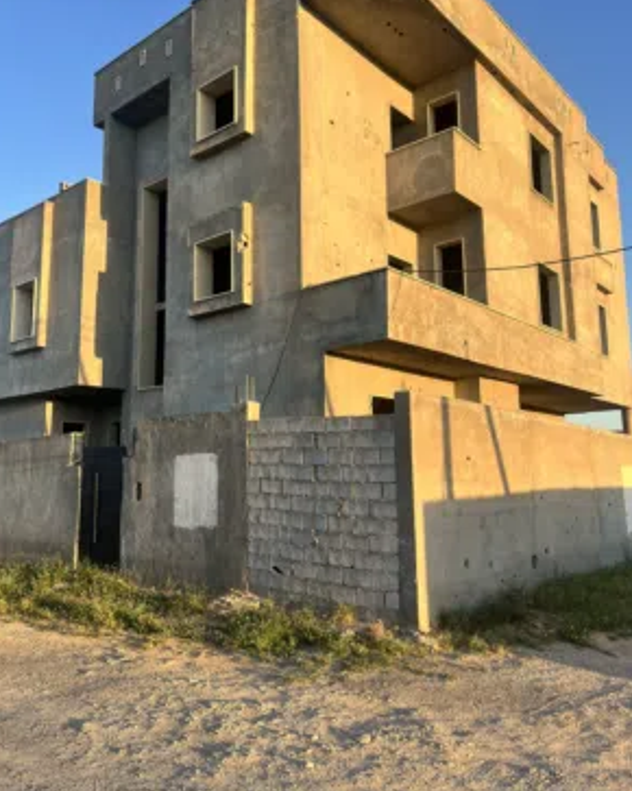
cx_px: 307
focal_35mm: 28
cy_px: 360
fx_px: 655
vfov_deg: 62.1
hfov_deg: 51.5
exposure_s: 1/742
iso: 50
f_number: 1.6
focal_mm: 5.1
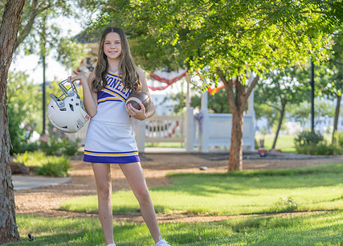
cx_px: 110
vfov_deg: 12.8
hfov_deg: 17.8
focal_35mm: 112
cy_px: 126
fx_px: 1092
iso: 100
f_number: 2.8
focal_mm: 70
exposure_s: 1/320
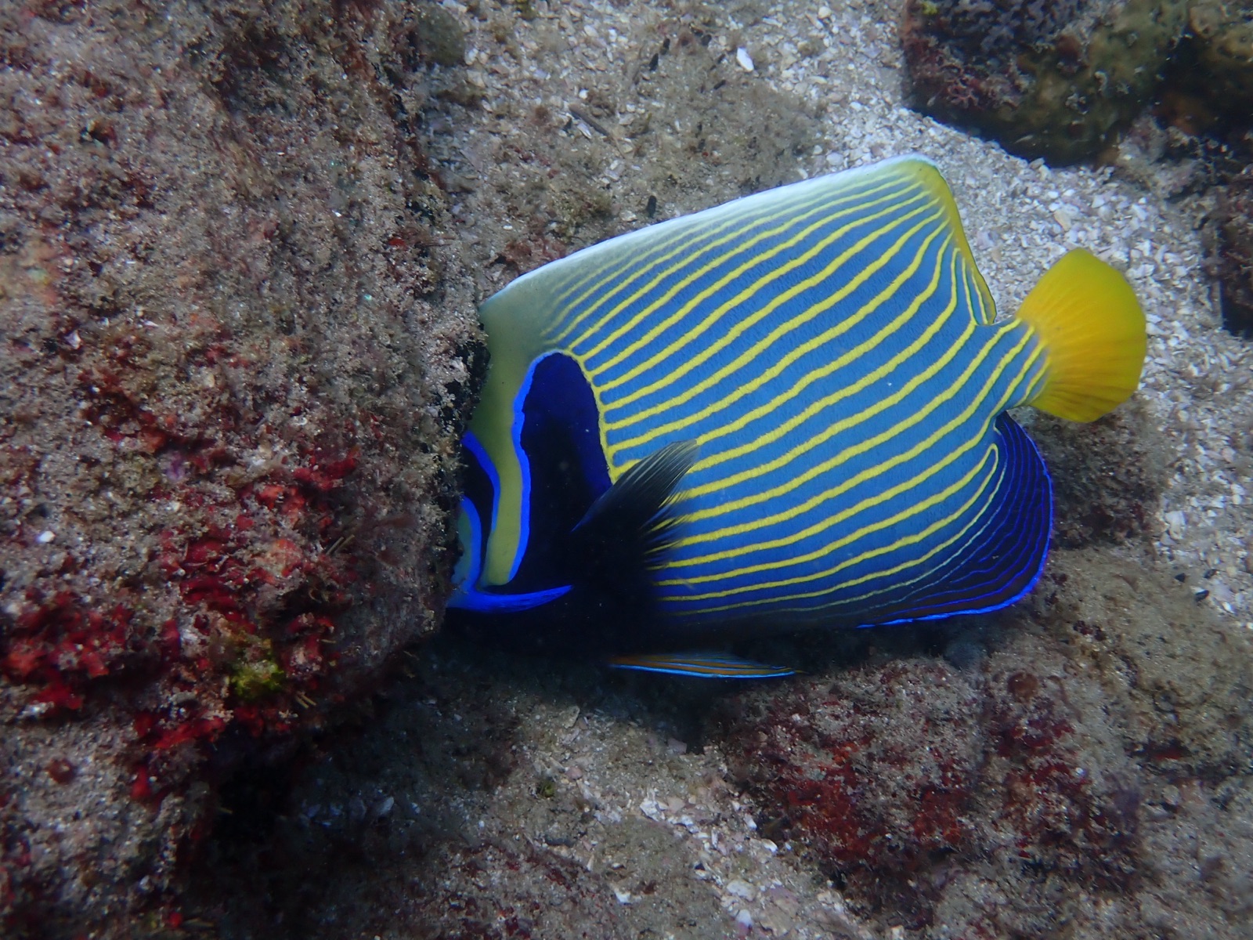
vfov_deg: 32.9
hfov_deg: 42.9
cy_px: 470
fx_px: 1593
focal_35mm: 44
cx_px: 626
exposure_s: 1/250
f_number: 4
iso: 100
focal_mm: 7.84
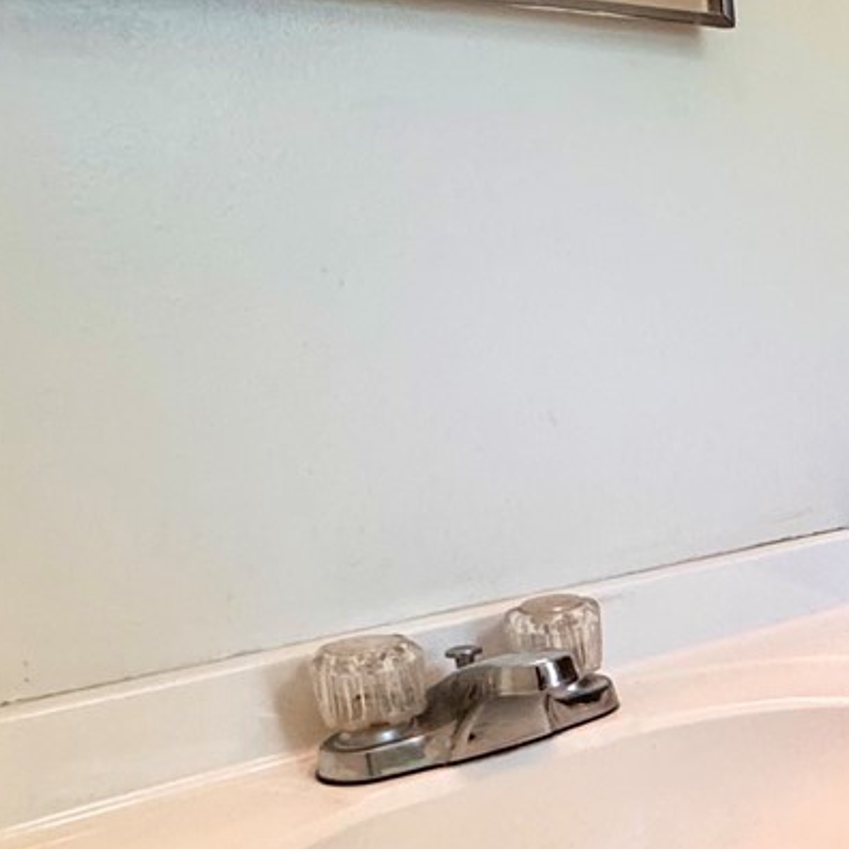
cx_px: 1411
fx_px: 1387
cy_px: 564
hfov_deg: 23.4
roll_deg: -2.7
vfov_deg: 33.7
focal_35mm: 50
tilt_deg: -17.3
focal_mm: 2.22
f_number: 2.2
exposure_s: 1/120
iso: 250
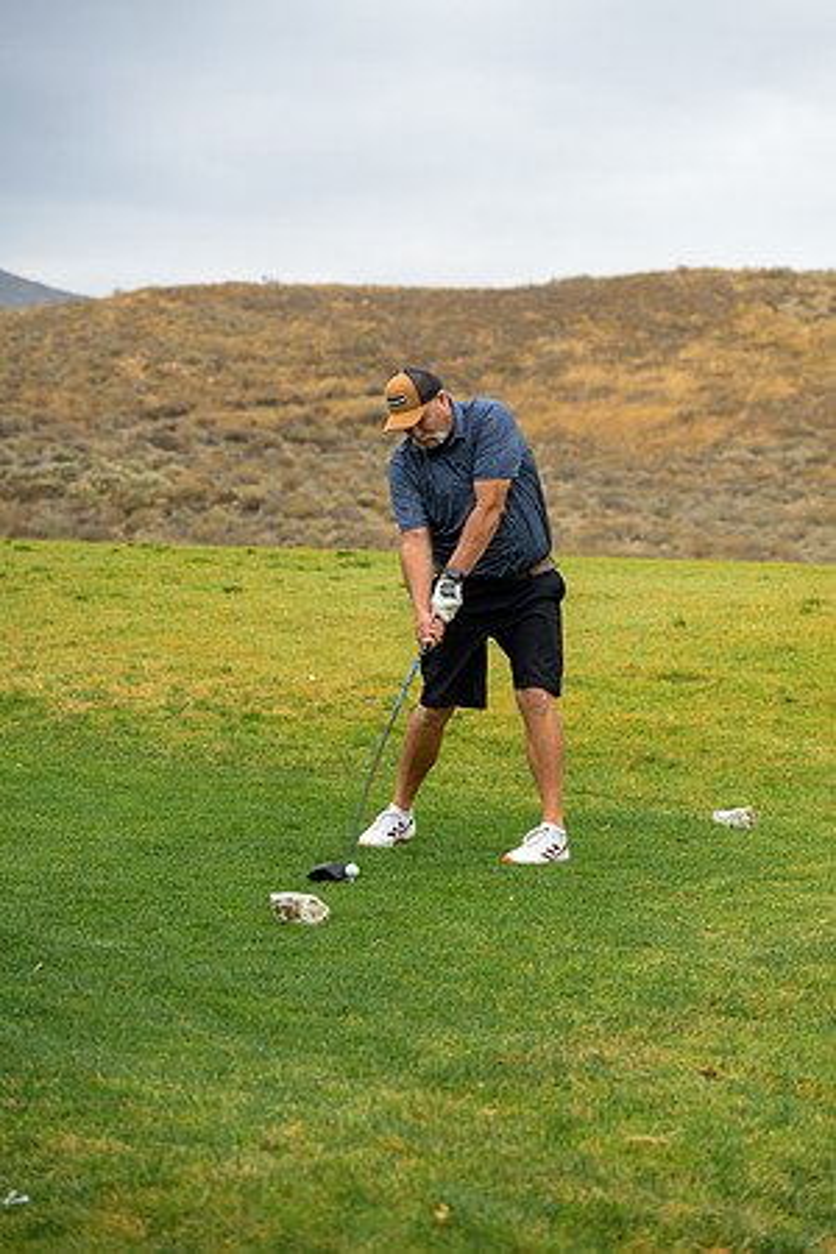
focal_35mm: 84
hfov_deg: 16.3
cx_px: 418
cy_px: 627
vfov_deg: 24.2
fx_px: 2926
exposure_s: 1/2500
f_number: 4
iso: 800
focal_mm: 84
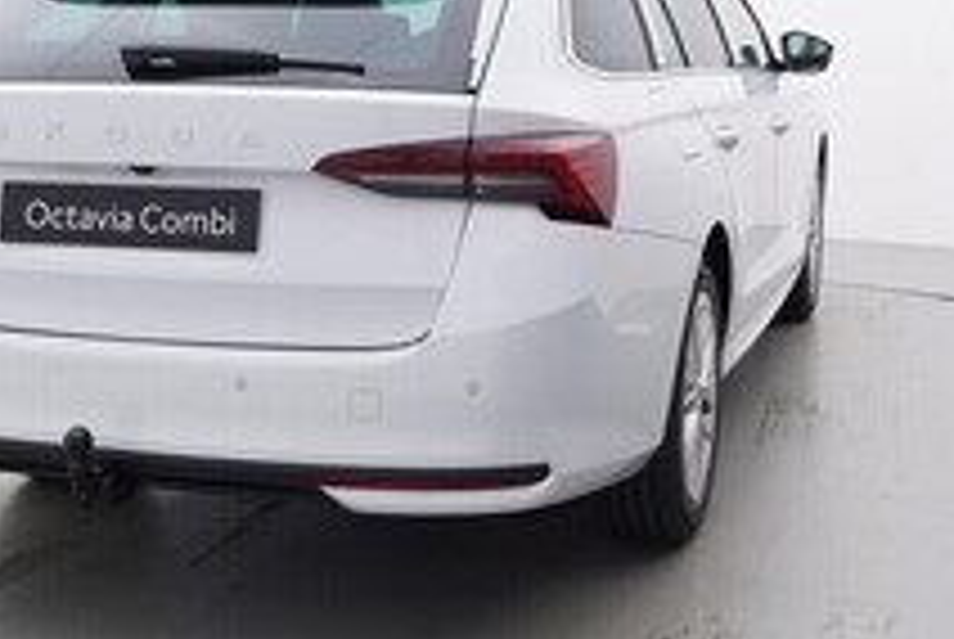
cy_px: 245
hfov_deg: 34.3
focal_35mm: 58
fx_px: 1547
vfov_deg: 23.3
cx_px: 511
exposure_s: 1/80
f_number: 5
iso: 200
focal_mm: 15
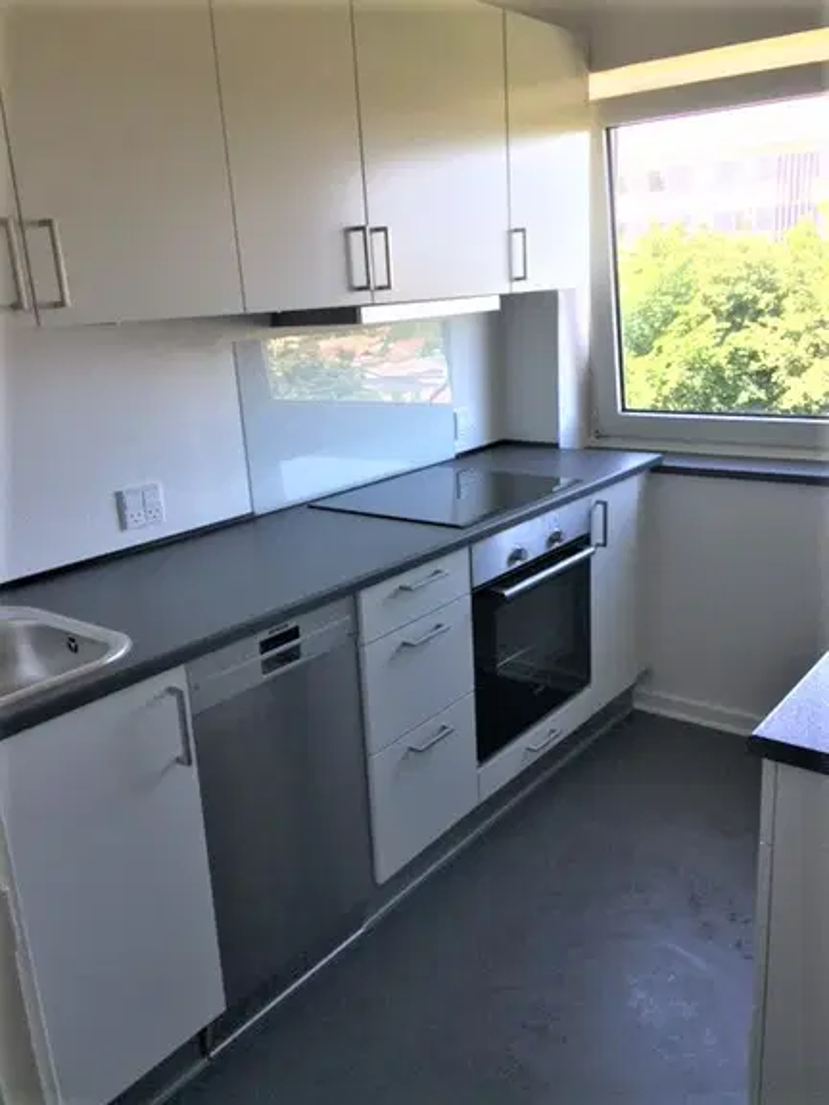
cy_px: 552
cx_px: 414
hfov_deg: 48.2
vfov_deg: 61.7
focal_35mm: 29
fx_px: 926
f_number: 2.2
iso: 50
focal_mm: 4.15
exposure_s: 1/100
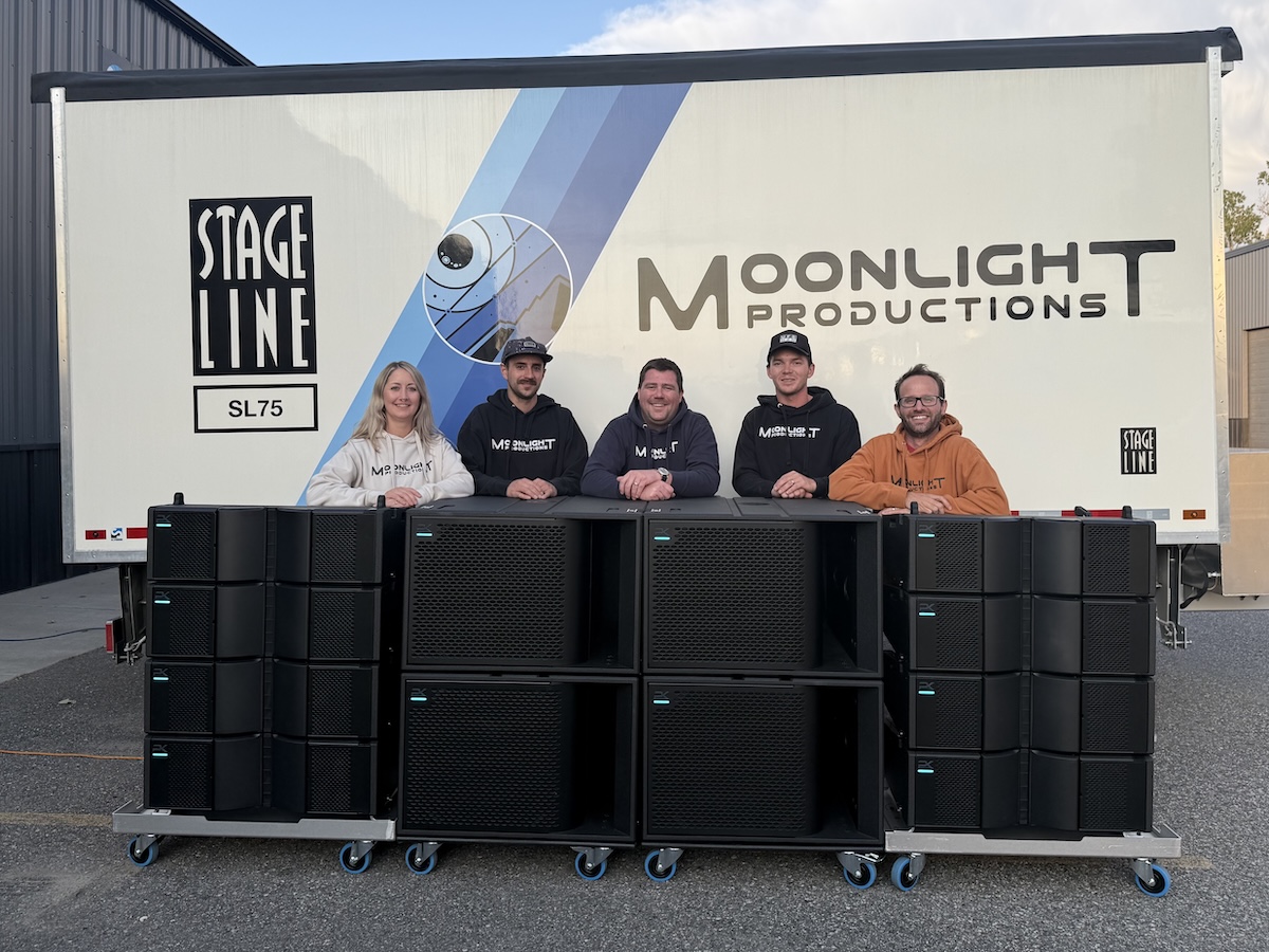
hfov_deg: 71.6
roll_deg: +0.2
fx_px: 880
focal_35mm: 24
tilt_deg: +0.0
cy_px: 476
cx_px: 634
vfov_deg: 56.8
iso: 80
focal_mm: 6.76
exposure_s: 1/878
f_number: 1.78
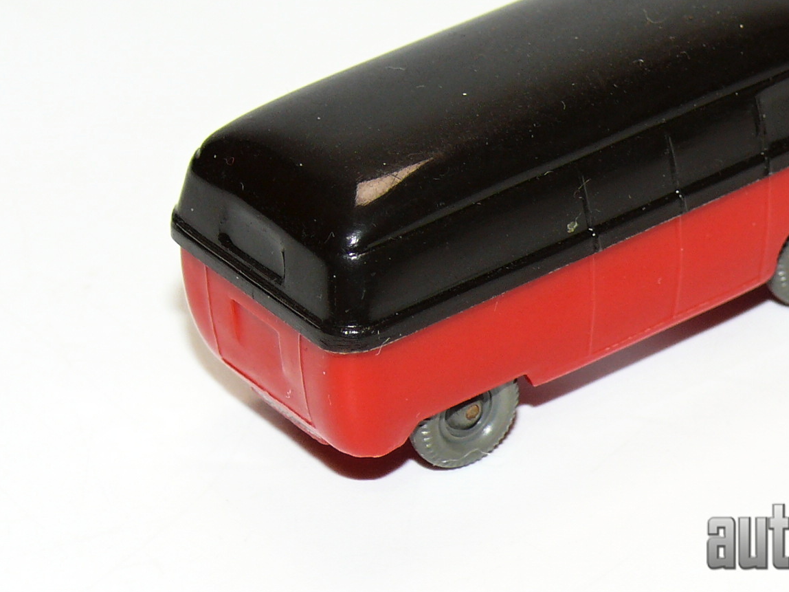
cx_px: 548
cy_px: 183
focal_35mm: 184
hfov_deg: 10.7
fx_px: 4194
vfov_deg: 8.1
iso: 100
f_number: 4
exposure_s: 1/30
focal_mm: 15.7
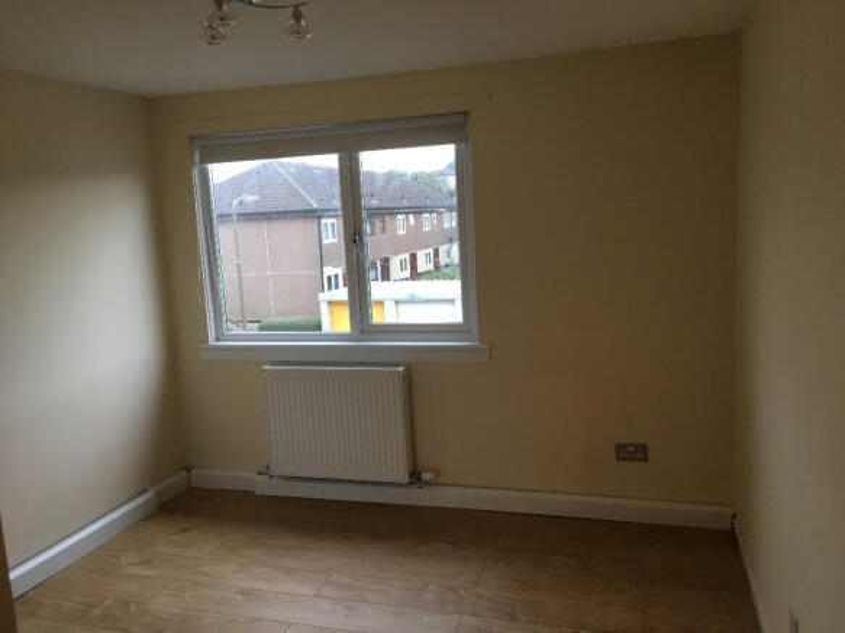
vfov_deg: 48.2
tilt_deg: -8.3
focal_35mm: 29
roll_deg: +2.6
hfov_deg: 61.7
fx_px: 708
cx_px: 422
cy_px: 316
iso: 32
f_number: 2.2
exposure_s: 1/33
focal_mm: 4.15
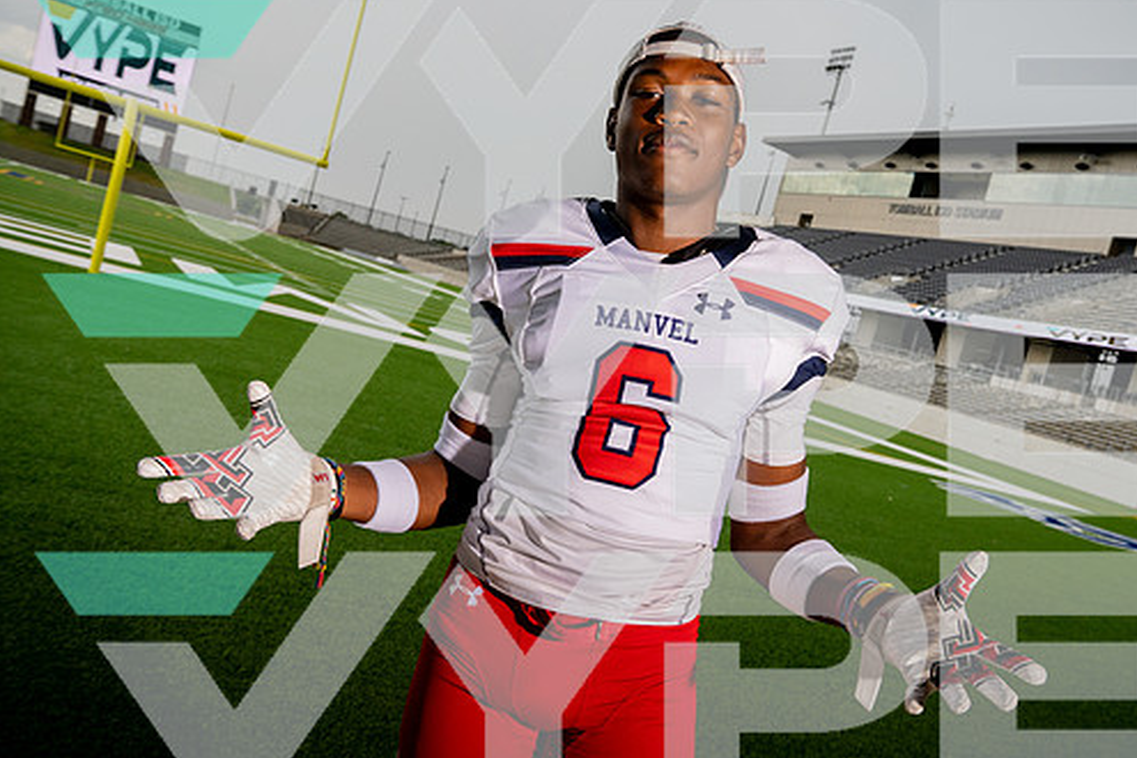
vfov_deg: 38.9
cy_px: 396
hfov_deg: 55.7
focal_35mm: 34
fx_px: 1074
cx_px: 627
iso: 1000
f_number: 6.3
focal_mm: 29
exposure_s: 1/1600
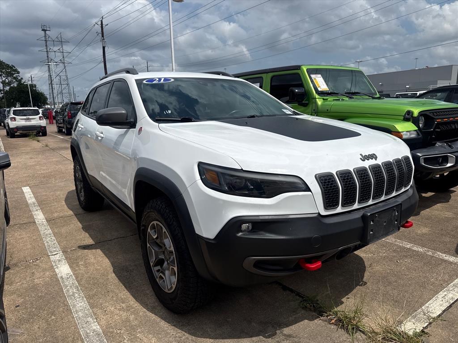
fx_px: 318
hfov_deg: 71.6
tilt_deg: -10.9
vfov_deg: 56.8
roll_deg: +0.8
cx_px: 229
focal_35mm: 24
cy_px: 172
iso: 80
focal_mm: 6.76
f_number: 1.78
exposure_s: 1/11905
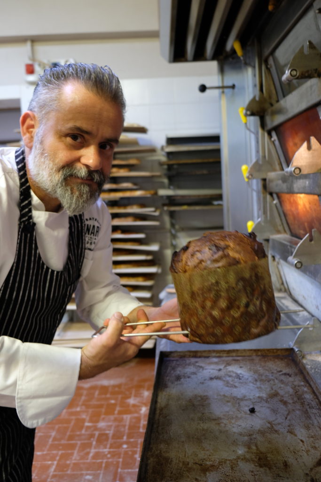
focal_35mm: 31
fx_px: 414
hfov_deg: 42.3
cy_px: 241
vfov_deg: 60.3
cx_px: 160
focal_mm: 20.5
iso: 1000
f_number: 3.2
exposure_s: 1/30
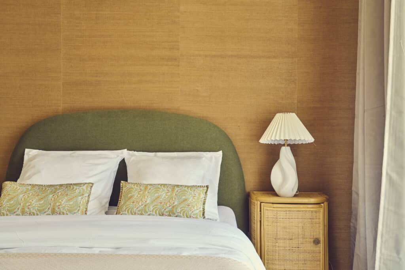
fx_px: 416
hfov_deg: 51.9
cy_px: 135
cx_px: 202
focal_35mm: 37
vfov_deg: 36.0
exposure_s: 1/1.59
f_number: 8
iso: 400
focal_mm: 37
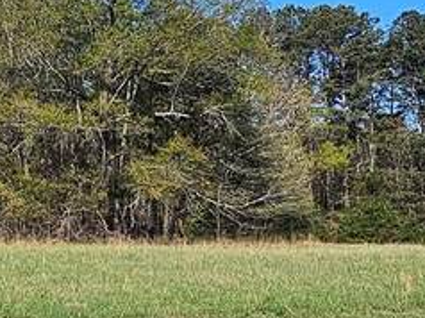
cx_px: -32
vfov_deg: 20.6
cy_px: 46
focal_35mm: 70
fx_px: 859
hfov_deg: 25.9
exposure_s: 1/2016
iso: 50
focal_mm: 2.2
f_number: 2.2
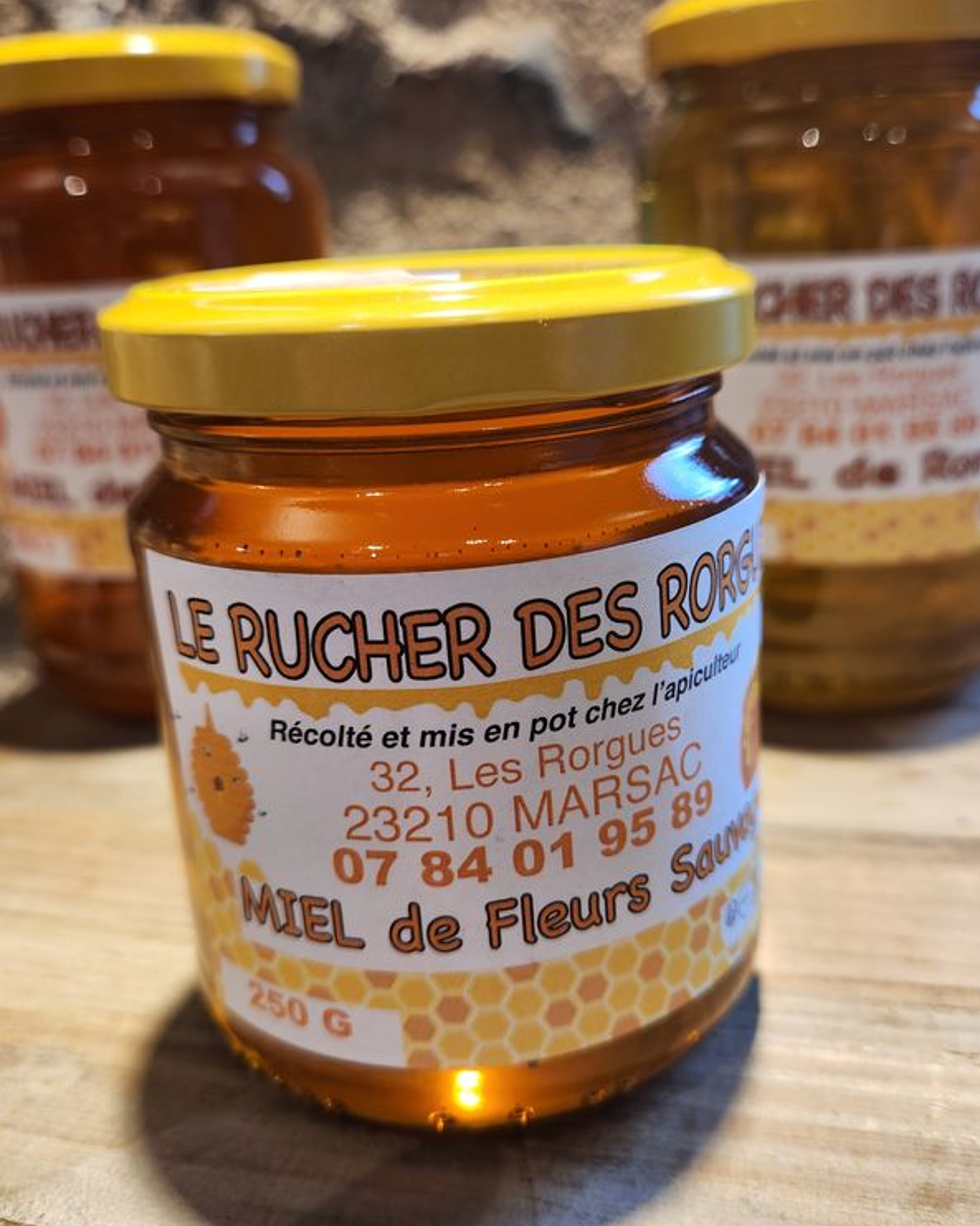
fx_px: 1125
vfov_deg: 57.2
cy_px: 603
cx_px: 529
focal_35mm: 31
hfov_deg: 47.0
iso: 50
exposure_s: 1/120
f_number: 1.8
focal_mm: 5.4
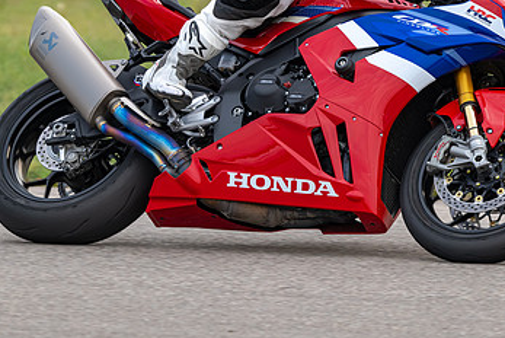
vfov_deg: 2.7
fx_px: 7034
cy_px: 104
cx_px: 294
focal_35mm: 501
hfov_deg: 4.1
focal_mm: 300
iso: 1000
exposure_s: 1/1250
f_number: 6.3
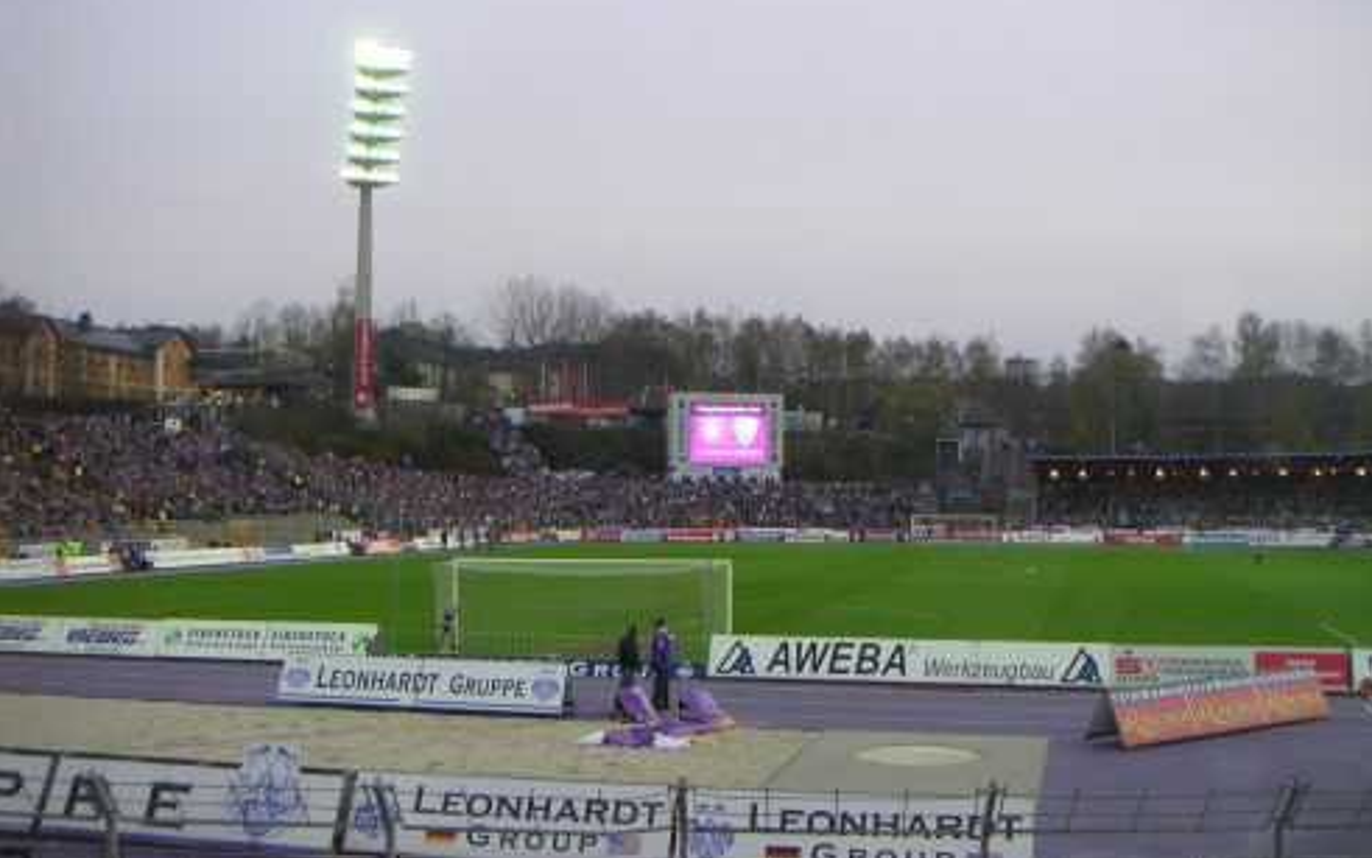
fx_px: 1533
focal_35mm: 41
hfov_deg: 48.2
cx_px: 696
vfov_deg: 31.2
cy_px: 373
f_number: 2.8
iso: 160
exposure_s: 1/180
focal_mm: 6
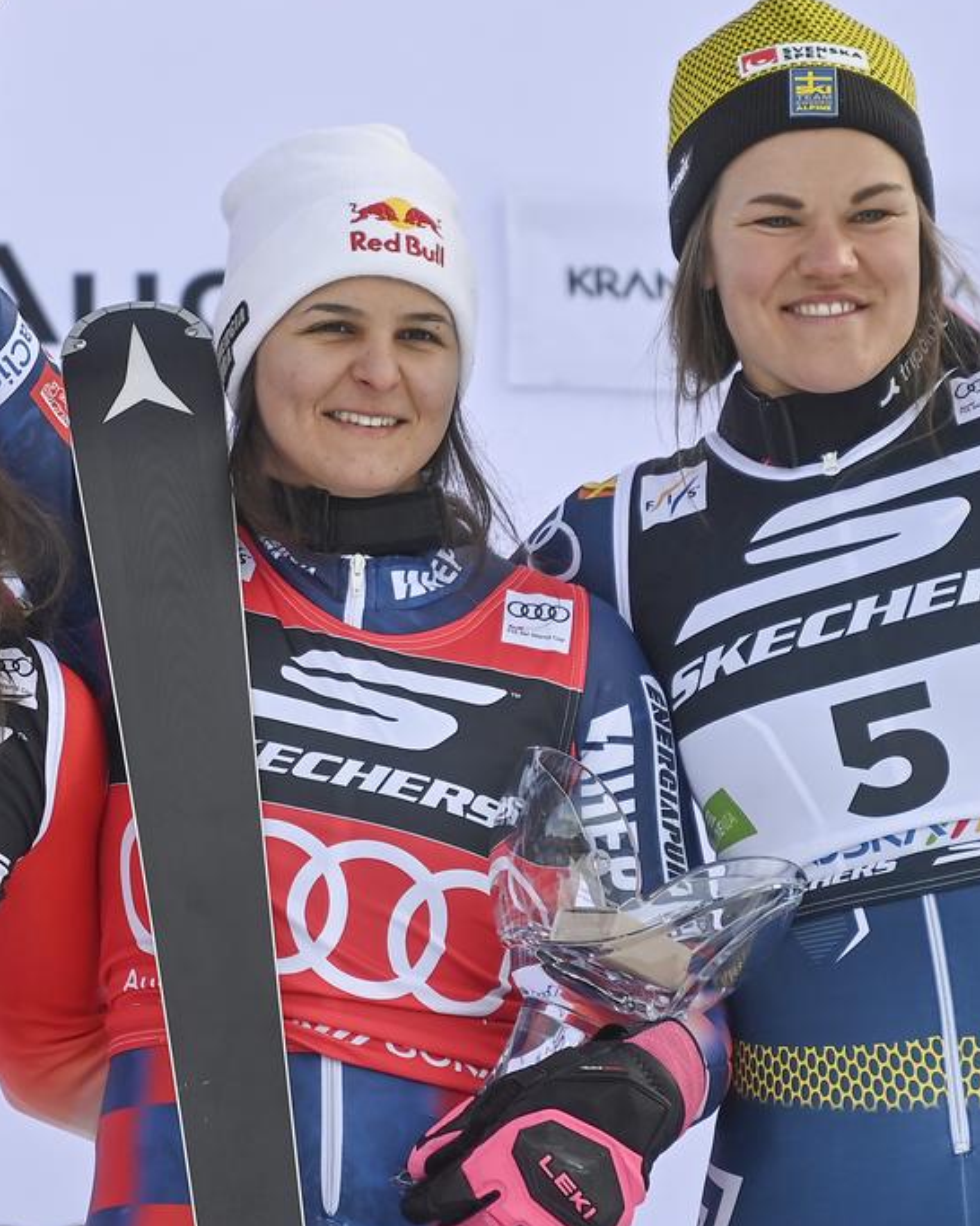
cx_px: 370
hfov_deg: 3.5
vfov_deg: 4.4
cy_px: 536
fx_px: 15959
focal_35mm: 440
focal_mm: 200
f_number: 2.8
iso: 200
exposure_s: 1/1600
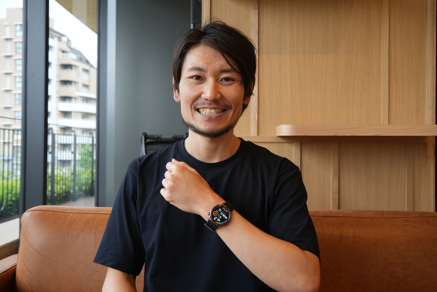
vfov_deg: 40.0
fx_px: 401
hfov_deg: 57.2
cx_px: 218
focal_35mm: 33
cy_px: 146
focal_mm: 33
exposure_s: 1/100
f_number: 6.3
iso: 400
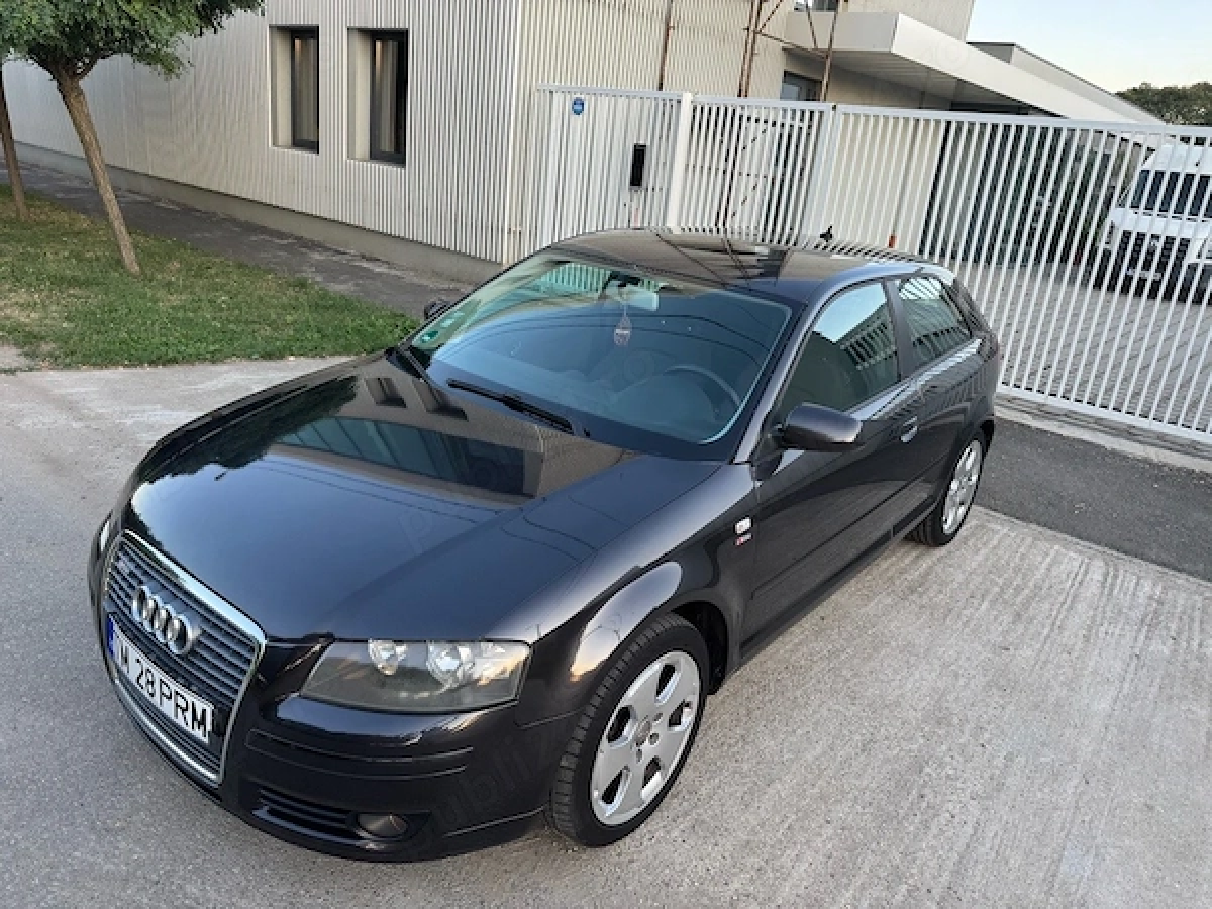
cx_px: 606
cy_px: 454
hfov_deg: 71.6
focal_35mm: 24
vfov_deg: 56.8
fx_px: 840
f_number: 1.78
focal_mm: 6.76
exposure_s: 1/121
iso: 80
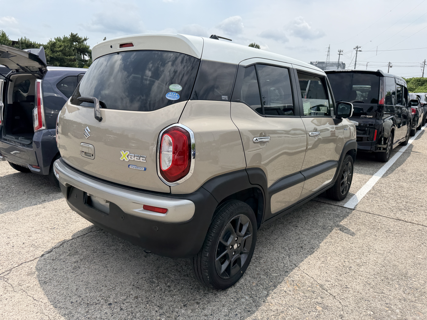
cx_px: 214
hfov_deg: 71.6
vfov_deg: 56.8
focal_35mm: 24
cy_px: 160
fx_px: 296
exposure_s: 1/4167
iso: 80
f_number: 1.78
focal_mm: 6.76
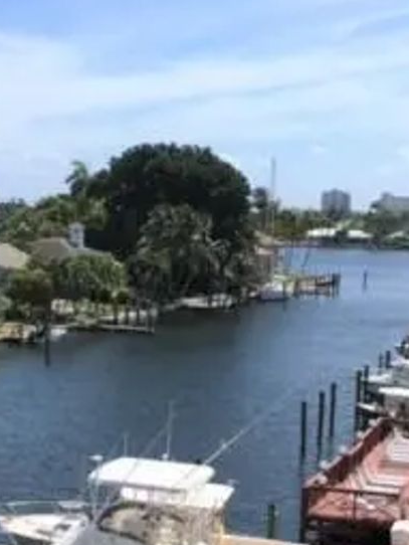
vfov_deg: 26.1
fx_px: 1149
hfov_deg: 20.2
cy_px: 453
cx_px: 188
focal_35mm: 73
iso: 25
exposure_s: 1/2331
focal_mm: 4.15
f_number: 2.2
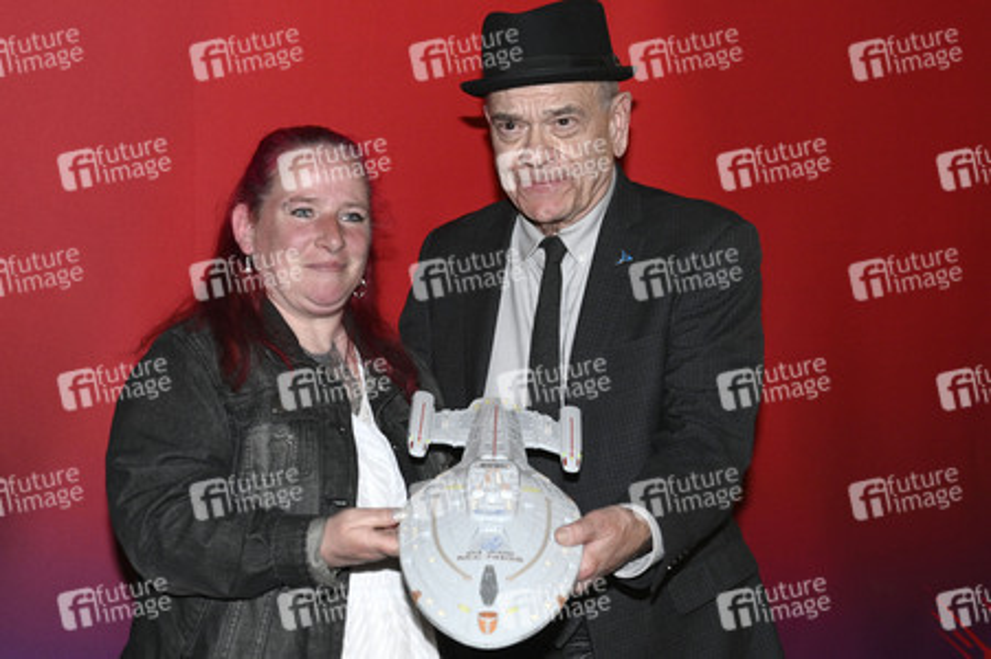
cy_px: 330
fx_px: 1925
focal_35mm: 70
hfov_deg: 28.9
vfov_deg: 19.4
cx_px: 496
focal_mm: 70
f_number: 5.6
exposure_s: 1/250
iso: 3200
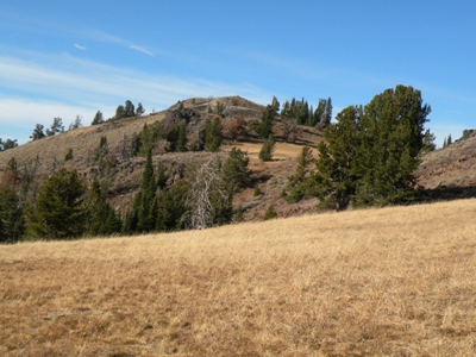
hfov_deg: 29.0
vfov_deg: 21.9
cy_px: 178
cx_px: 238
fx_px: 921
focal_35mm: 67
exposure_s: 1/275
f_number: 6.3
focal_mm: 11.9
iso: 64
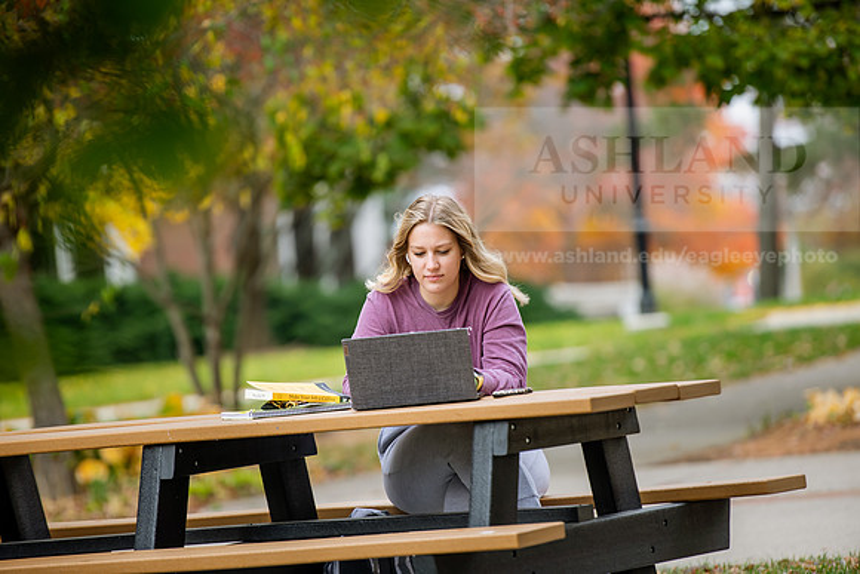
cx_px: 430
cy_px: 287
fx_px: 4659
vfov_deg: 7.0
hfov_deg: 10.5
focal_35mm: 195
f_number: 3.2
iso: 160
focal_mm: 195
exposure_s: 1/320
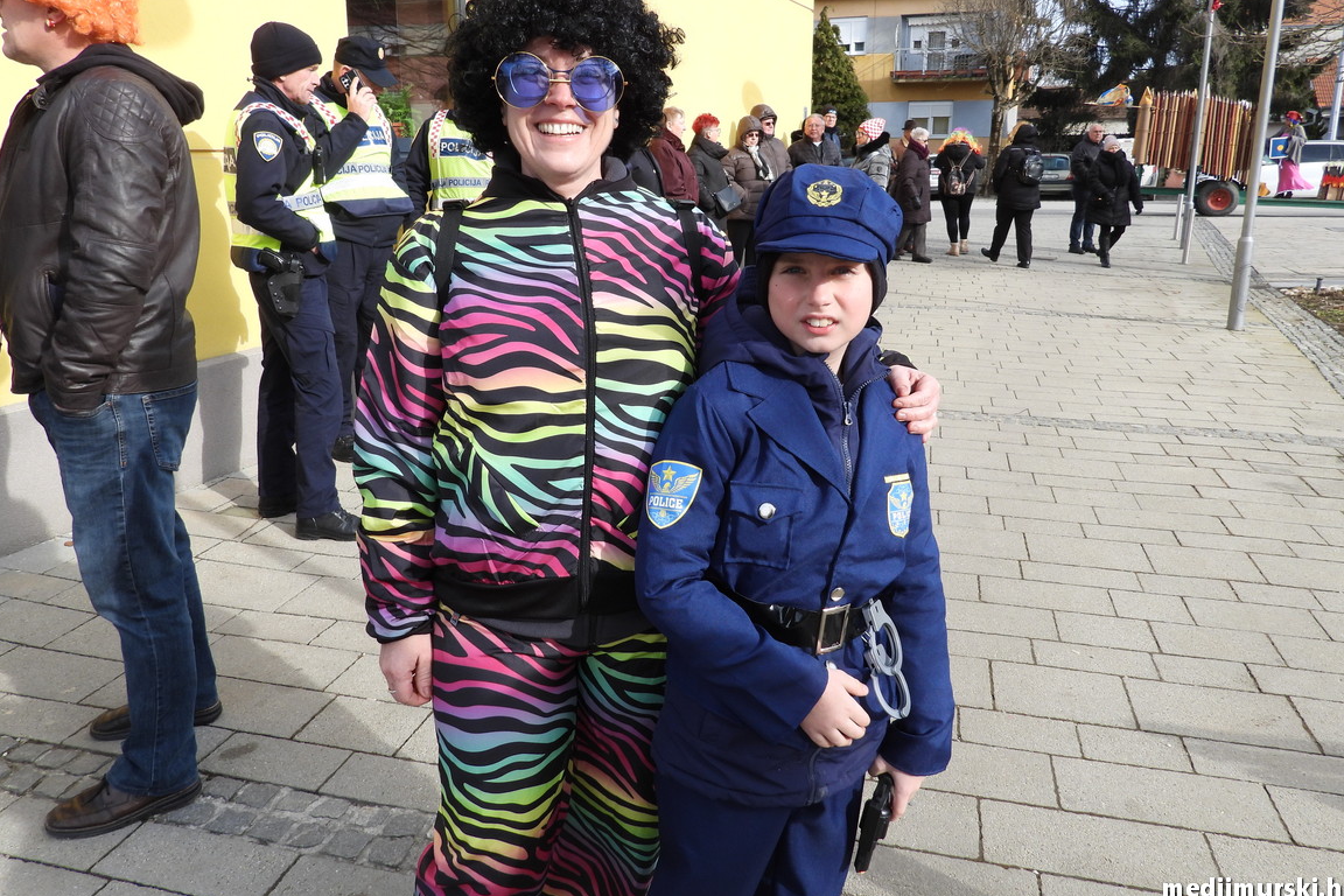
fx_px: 971
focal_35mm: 26
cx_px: 663
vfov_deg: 49.5
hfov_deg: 69.4
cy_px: 399
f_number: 2.8
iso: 100
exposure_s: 1/640
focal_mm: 4.3
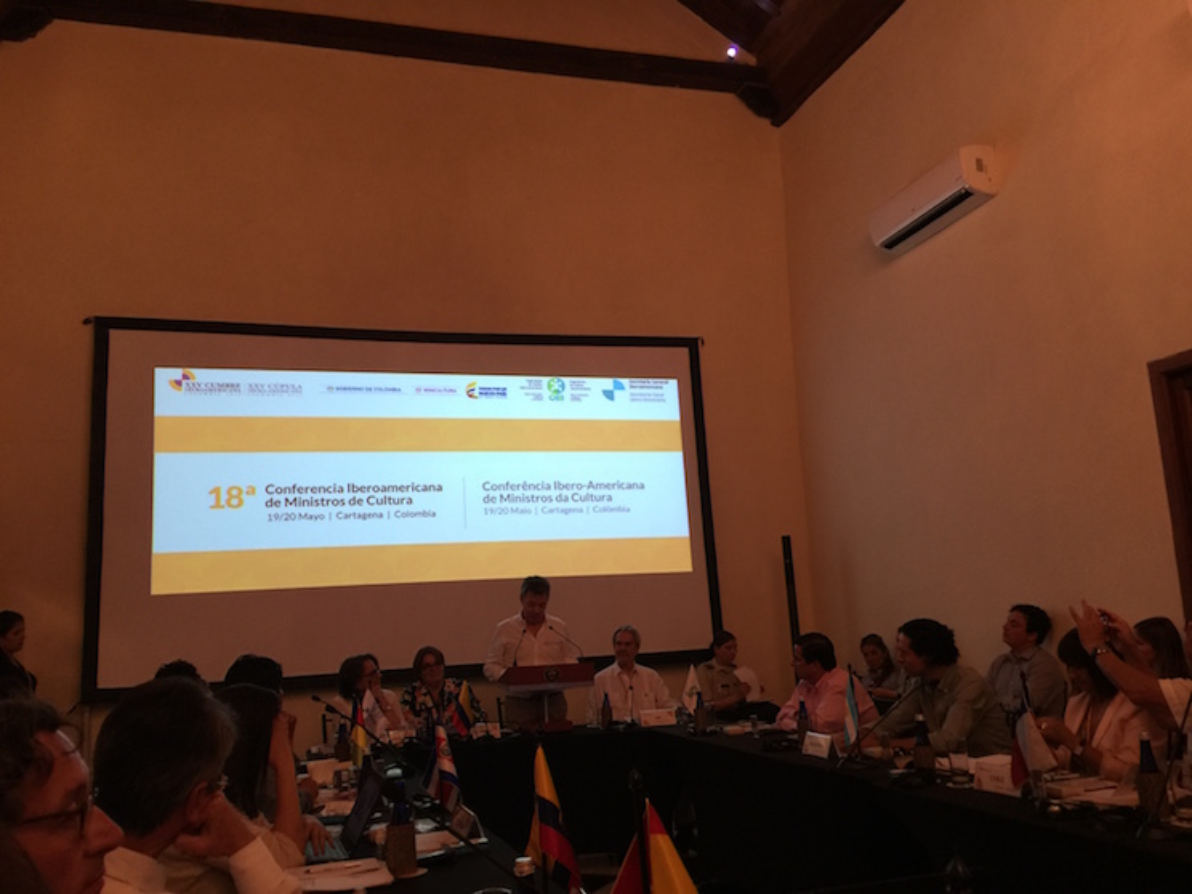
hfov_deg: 61.7
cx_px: 596
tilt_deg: +11.7
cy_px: 447
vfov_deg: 48.2
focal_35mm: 29
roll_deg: +2.9
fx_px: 999
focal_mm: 4.15
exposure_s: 1/30
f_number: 2.2
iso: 40
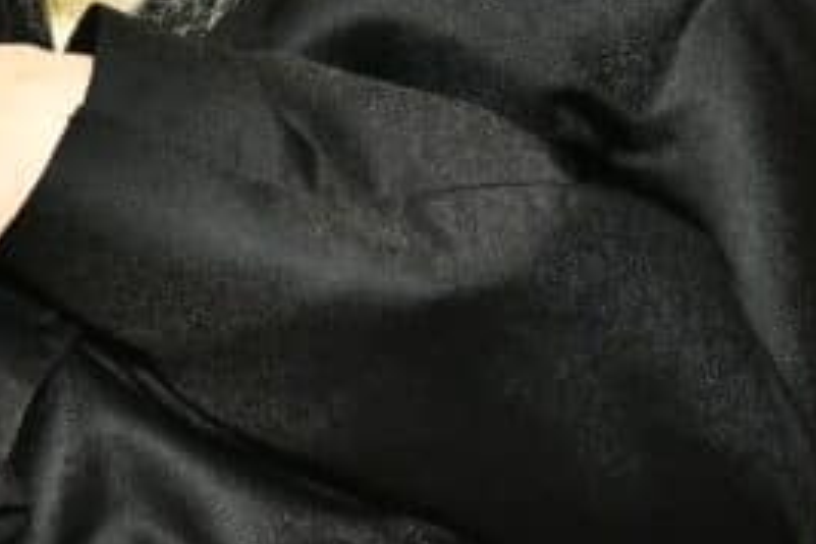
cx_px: -523
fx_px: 3309
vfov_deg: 9.1
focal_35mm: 146
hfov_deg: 13.0
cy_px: -313
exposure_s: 1/125
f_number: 5.6
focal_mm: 38
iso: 1000
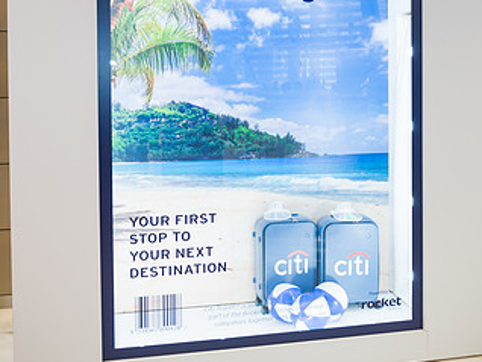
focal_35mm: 49
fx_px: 683
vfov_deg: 29.3
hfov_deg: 38.7
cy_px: 97
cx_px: 291
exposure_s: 1/200
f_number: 3.2
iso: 400
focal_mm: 28
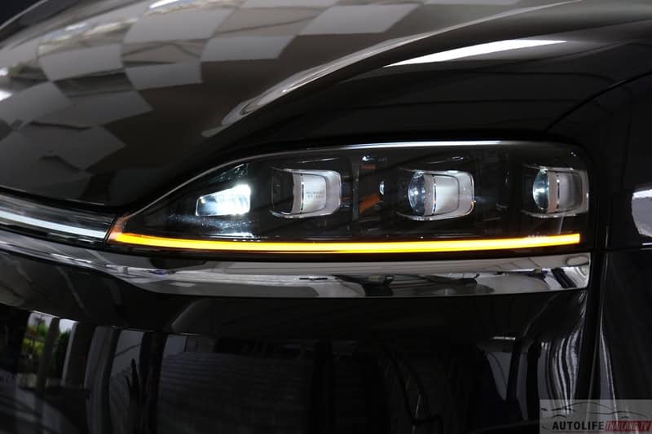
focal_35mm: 229
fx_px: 4146
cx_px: 326
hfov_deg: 9.0
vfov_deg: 6.0
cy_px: 217
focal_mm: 152.6
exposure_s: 1/220
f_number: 6.2
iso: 1250
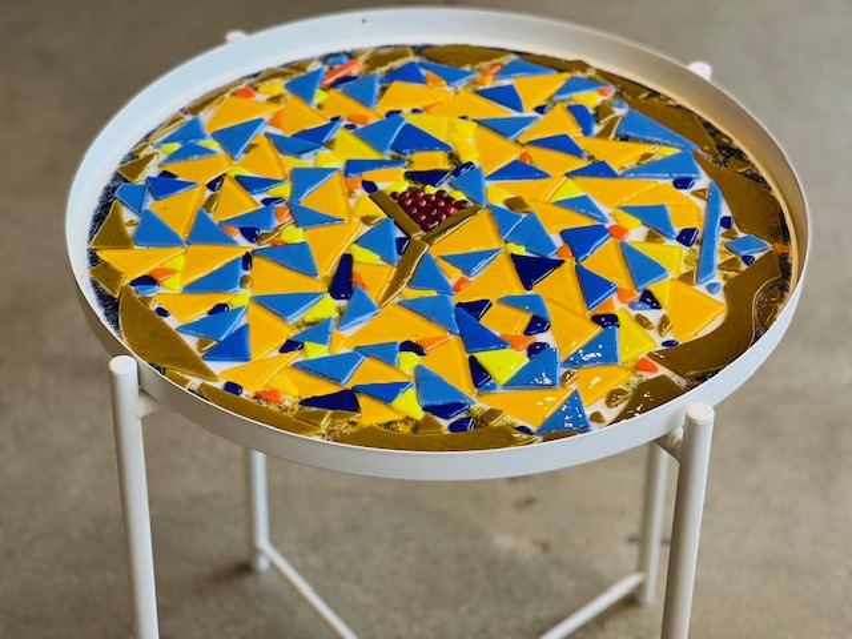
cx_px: 426
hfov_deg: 25.3
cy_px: 320
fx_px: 1895
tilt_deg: -40.3
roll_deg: -1.0
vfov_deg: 19.1
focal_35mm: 77
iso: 125
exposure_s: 1/120
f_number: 2.8
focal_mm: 9
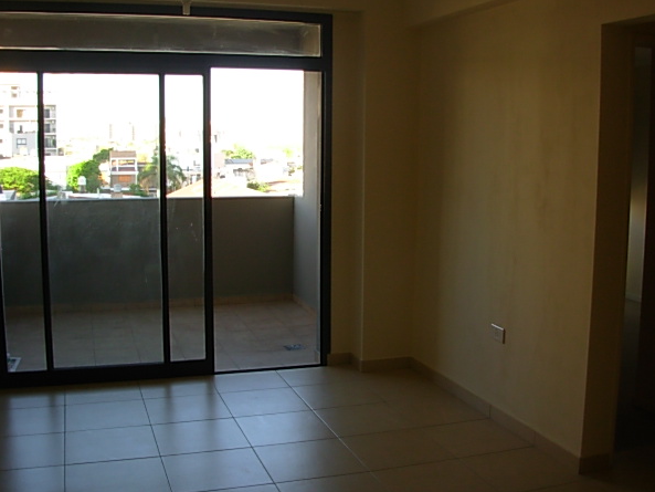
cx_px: 352
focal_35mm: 41
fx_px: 776
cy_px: 237
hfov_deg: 45.7
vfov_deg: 35.1
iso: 50
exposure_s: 1/108
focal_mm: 6.3
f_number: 2.9
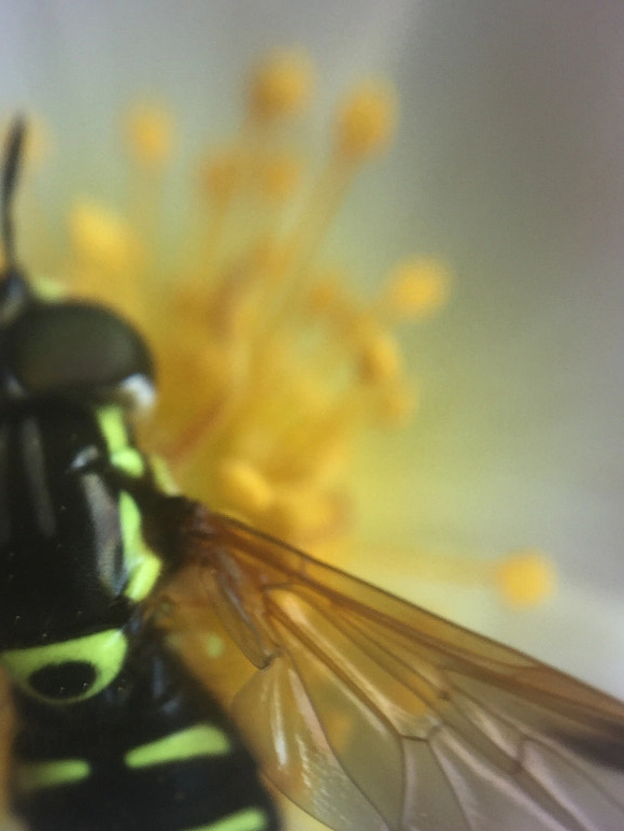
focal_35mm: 60
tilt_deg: -53.9
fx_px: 1442
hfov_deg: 24.1
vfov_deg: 30.7
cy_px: 751
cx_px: 139
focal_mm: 4.15
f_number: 2.2
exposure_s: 1/50
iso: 32
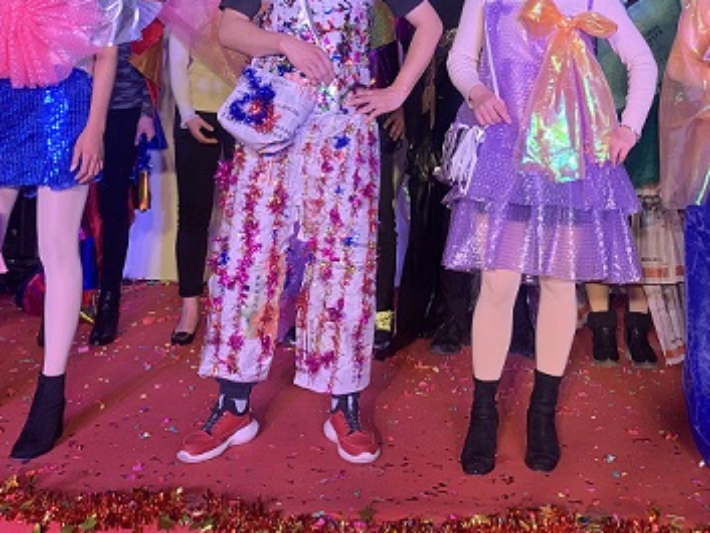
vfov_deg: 26.6
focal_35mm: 52
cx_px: 410
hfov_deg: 36.7
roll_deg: -0.4
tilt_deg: +3.1
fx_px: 1067
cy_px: 6
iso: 25
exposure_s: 1/62
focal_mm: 4.25
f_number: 1.8
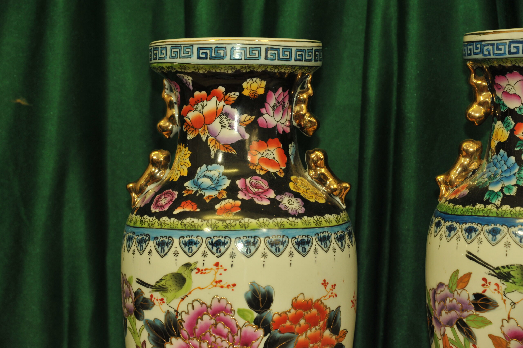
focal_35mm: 98
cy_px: 174
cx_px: 262
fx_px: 1423
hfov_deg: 20.8
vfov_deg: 13.9
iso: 1250
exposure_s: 1/60
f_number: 8
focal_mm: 98
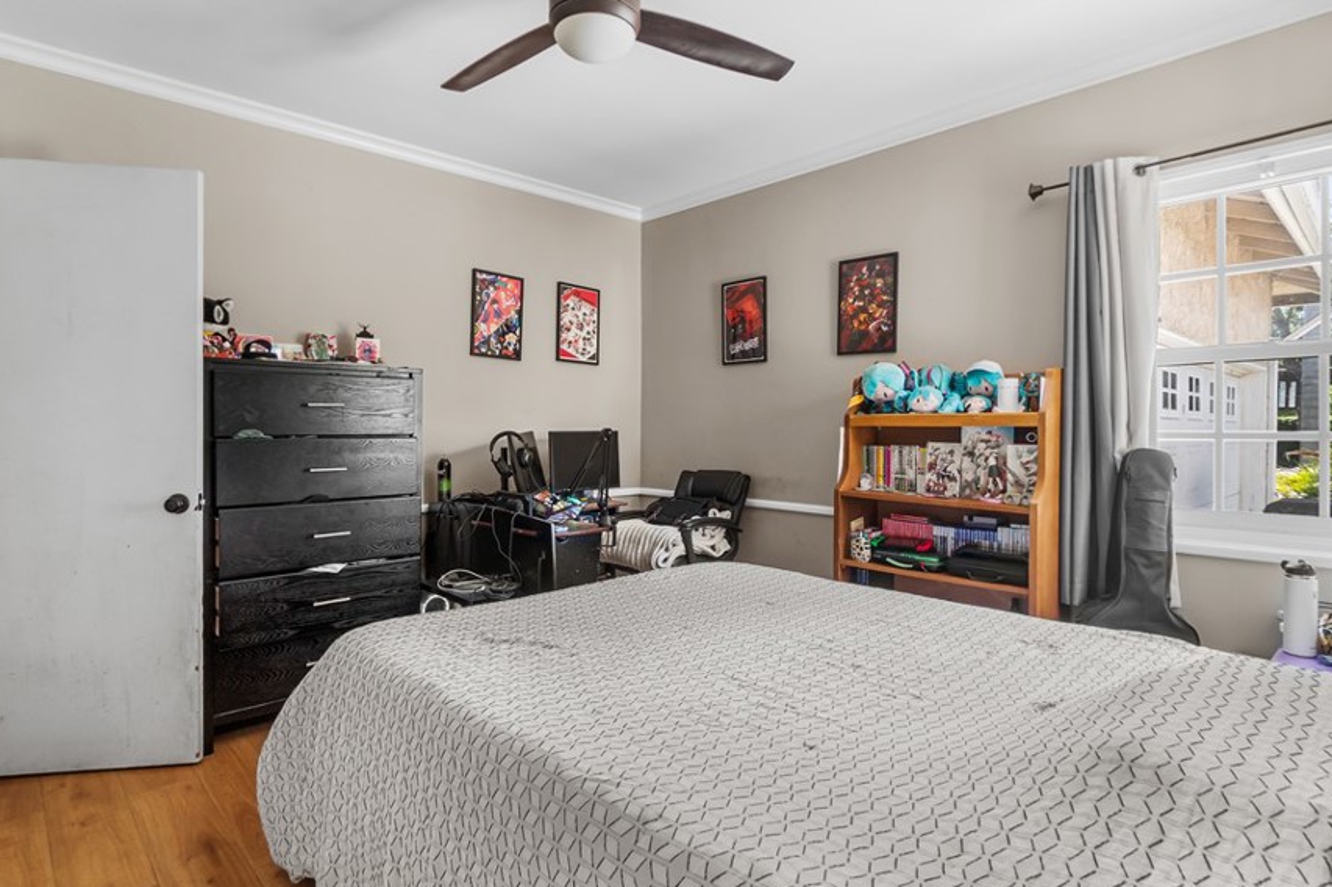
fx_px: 666
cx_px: 665
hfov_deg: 90.0
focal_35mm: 18
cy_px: 403
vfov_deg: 67.2
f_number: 7.1
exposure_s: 1/4
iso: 320
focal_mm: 10
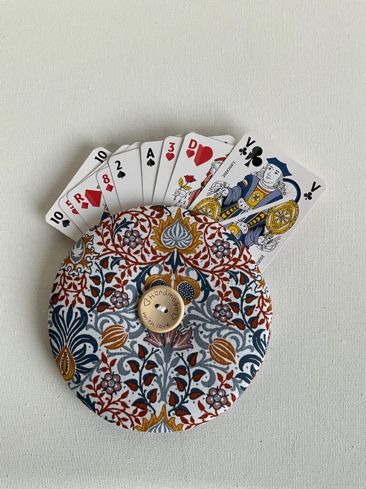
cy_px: 244
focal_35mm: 29
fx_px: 409
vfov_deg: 61.7
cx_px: 183
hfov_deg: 48.2
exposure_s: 1/100
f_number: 1.8
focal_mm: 3
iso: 40
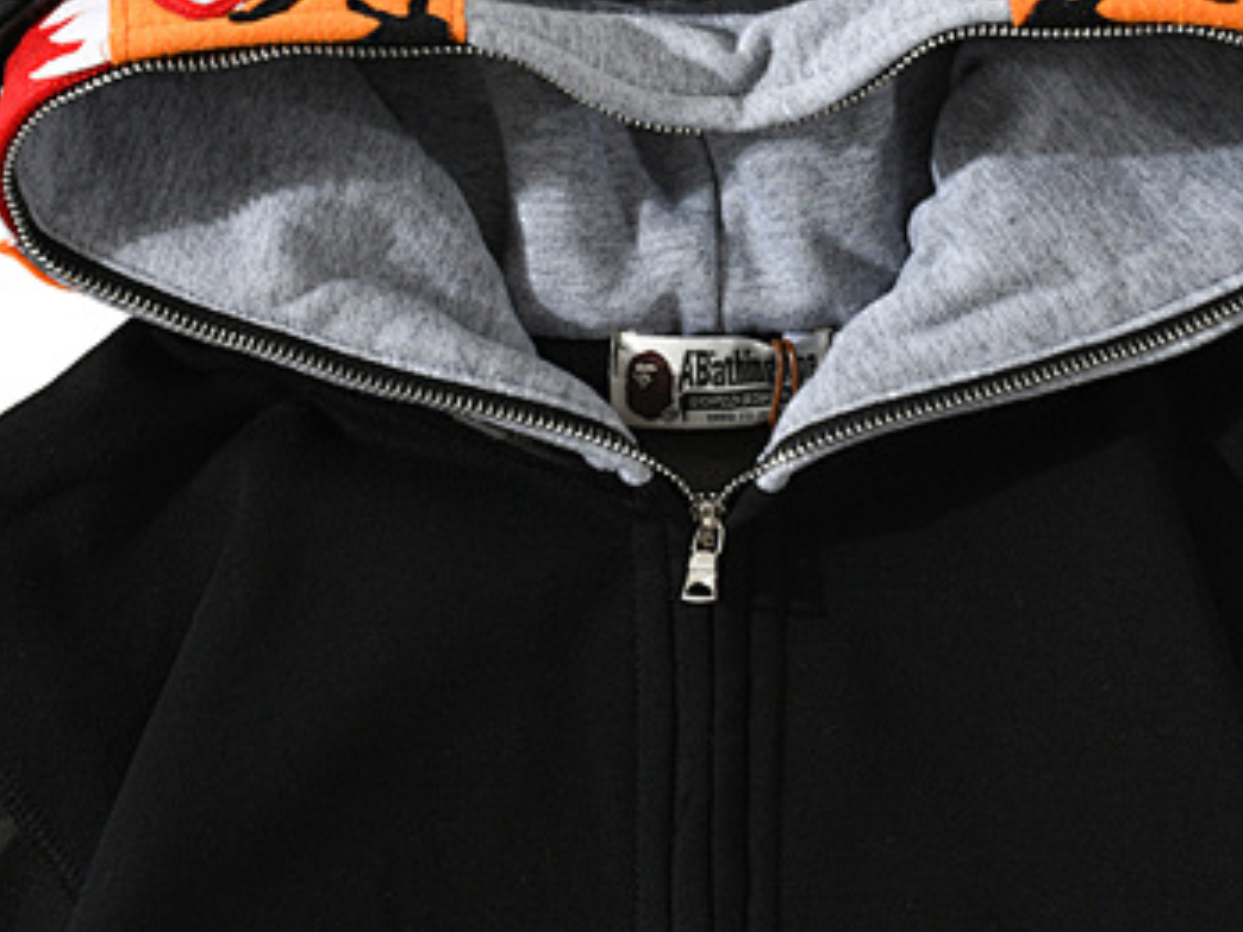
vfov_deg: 13.8
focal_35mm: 106
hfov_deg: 18.5
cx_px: 739
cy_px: 102
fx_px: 3806
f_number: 10
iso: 100
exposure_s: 1/125
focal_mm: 32
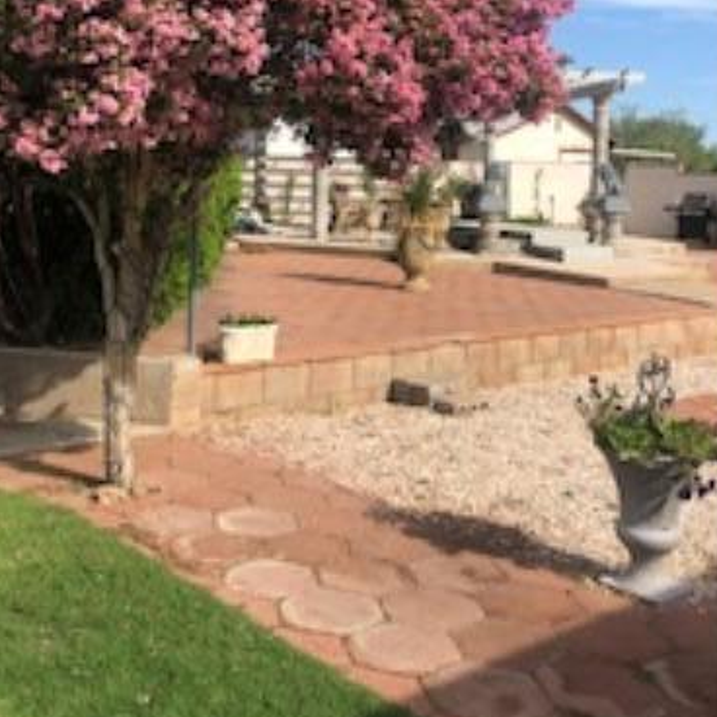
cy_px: 185
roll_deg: -2.4
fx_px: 1008
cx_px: 335
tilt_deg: +2.0
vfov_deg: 38.2
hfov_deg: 39.2
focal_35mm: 43
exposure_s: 1/1453
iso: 20
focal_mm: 3.99
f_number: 1.8
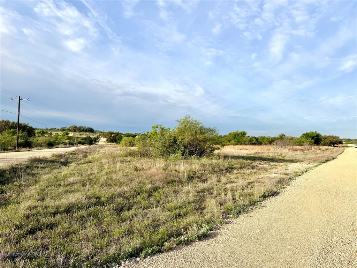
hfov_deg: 71.6
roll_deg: -1.5
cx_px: 178
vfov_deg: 56.8
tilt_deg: +0.5
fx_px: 248
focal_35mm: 24
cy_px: 134
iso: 80
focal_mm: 6.76
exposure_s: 1/4167
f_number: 1.78
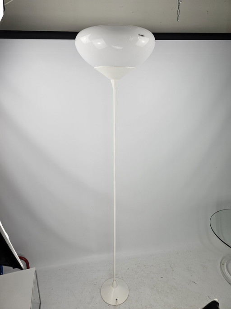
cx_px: 116
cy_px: 154
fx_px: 205
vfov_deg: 73.9
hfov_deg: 58.9
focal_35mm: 23
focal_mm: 6.3
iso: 32
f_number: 1.7
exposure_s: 1/100
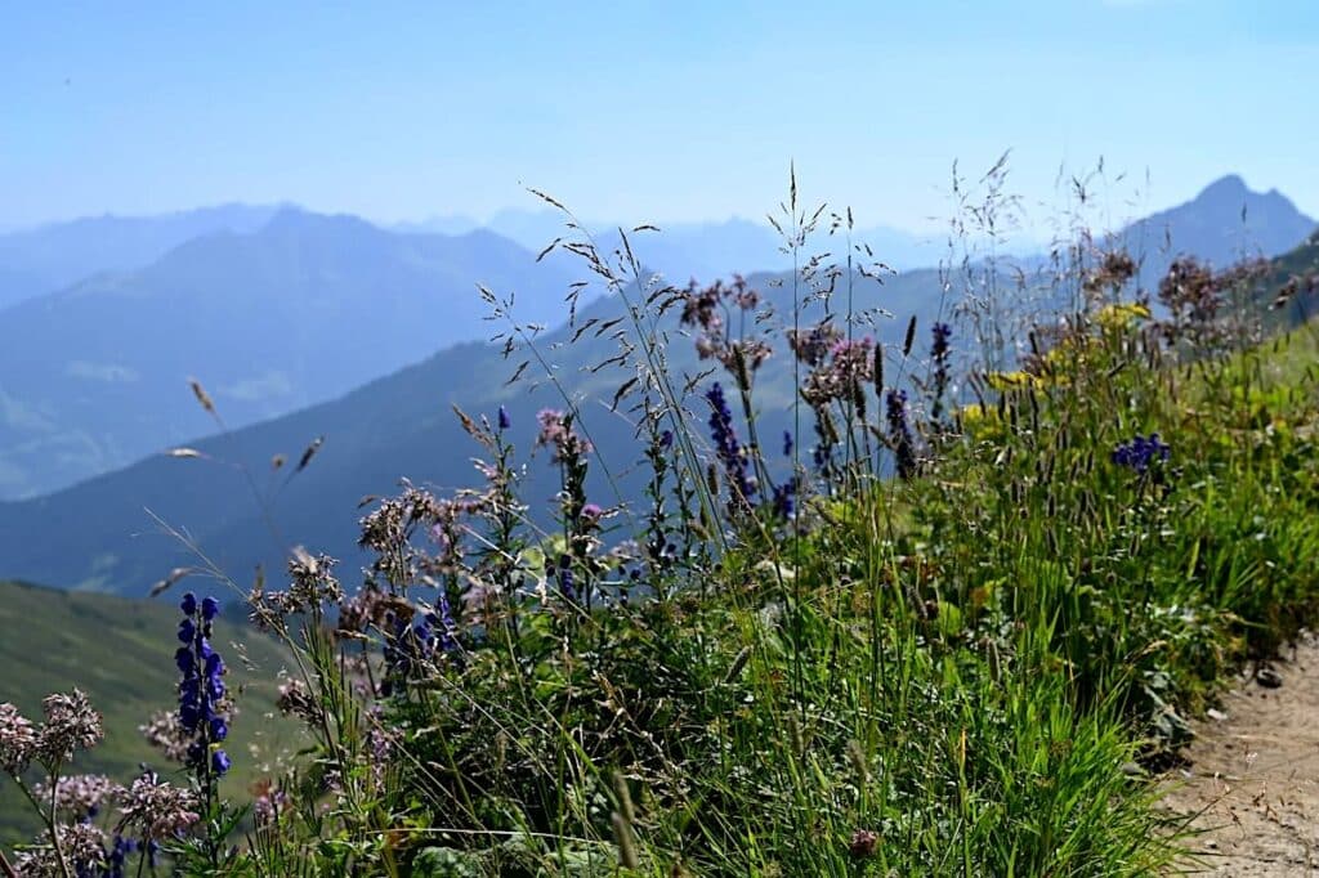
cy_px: 439
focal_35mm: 41
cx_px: 660
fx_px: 1502
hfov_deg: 47.4
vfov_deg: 32.6
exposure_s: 1/400
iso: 100
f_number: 7.1
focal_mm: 41
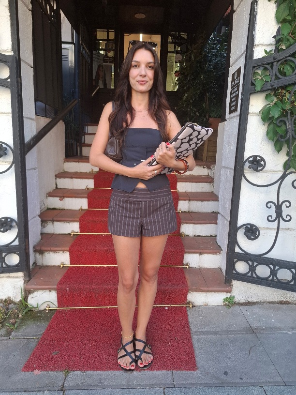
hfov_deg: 58.9
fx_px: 262
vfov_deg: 73.9
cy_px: 198
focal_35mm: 23
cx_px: 148
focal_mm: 5.54
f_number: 1.8
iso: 50
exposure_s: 1/141
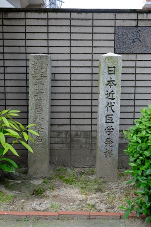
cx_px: 76
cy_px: 114
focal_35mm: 31
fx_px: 195
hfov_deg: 42.4
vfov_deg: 60.3
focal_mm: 20.5
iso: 200
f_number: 4
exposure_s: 1/210
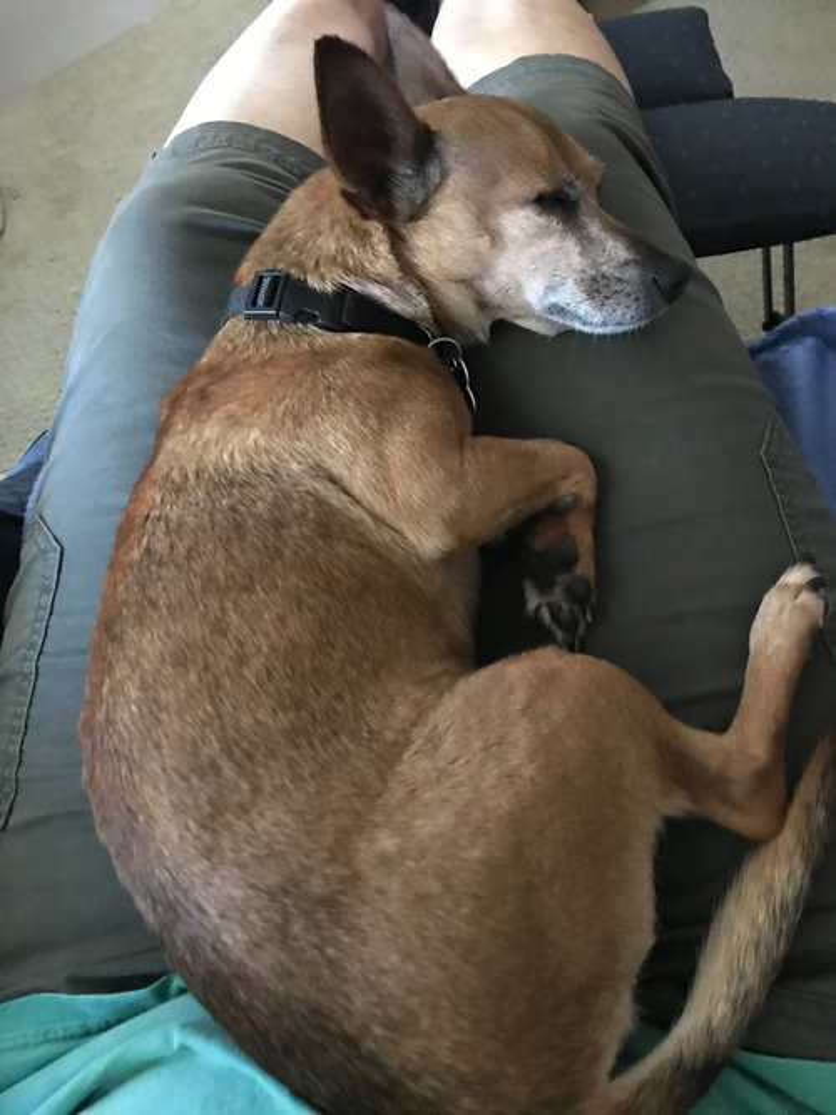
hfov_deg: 49.7
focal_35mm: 28
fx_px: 902
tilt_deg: -58.5
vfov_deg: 63.5
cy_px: 558
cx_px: 418
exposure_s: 1/4
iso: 125
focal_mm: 3.99
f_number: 1.8
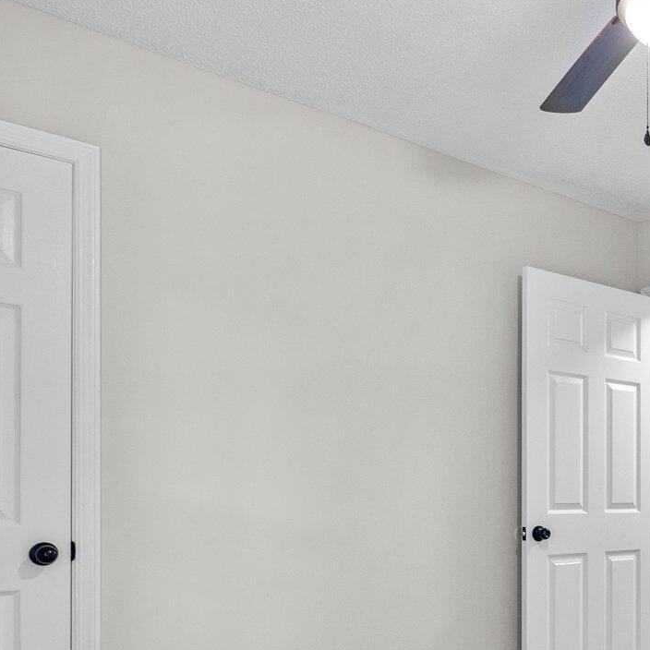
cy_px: 511
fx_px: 765
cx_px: 678
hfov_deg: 39.5
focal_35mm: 36
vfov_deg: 44.1
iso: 400
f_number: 4
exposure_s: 1/5
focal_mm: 7
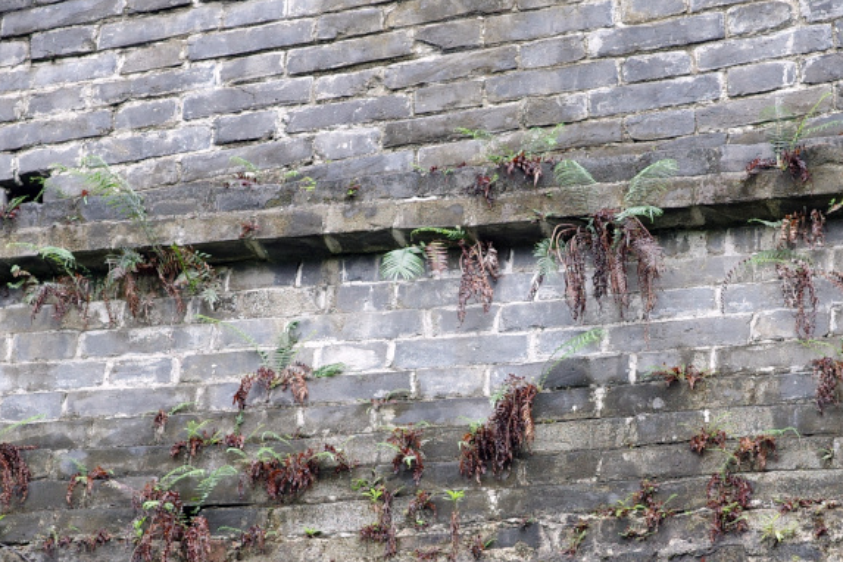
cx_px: 515
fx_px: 3138
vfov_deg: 10.2
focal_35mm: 134
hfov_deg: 15.3
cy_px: 406
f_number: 2.8
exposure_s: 1/40
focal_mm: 26
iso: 200
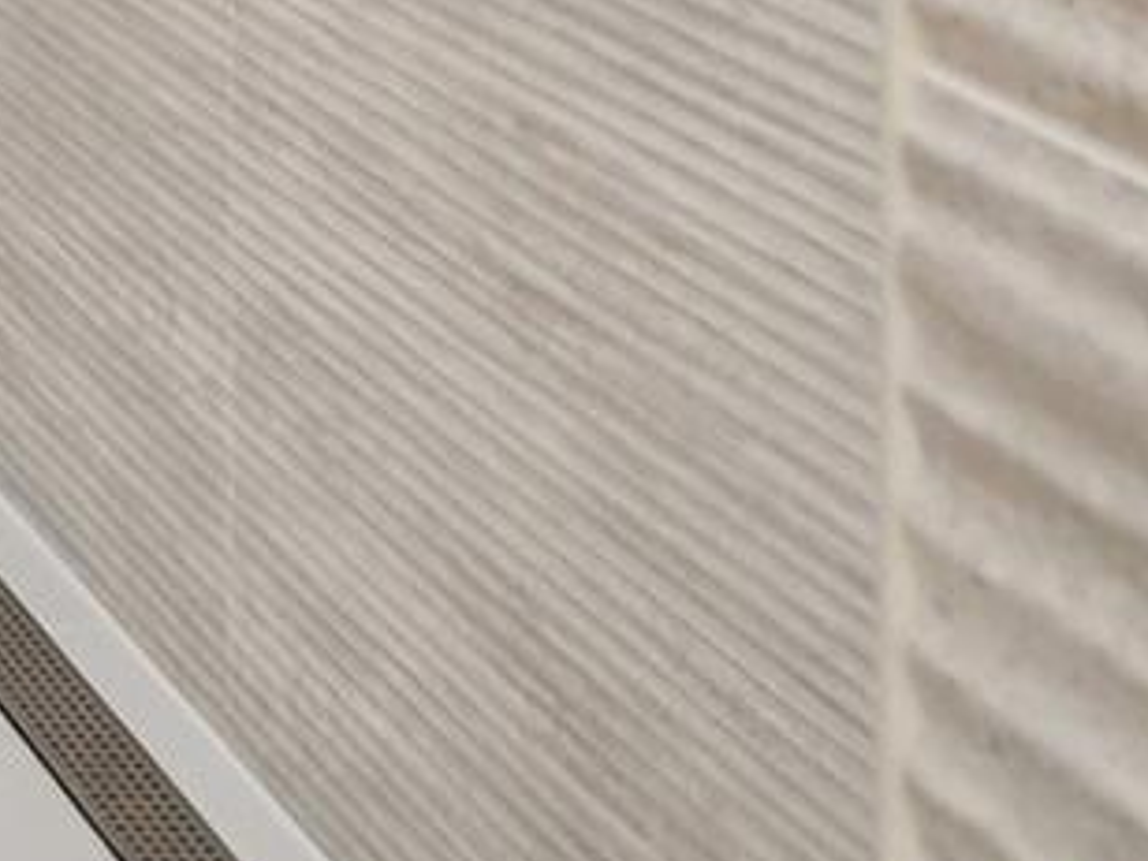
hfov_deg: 16.2
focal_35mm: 82
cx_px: -1342
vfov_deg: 14.3
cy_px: -973
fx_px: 2736
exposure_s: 1/20
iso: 400
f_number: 8
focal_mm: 11
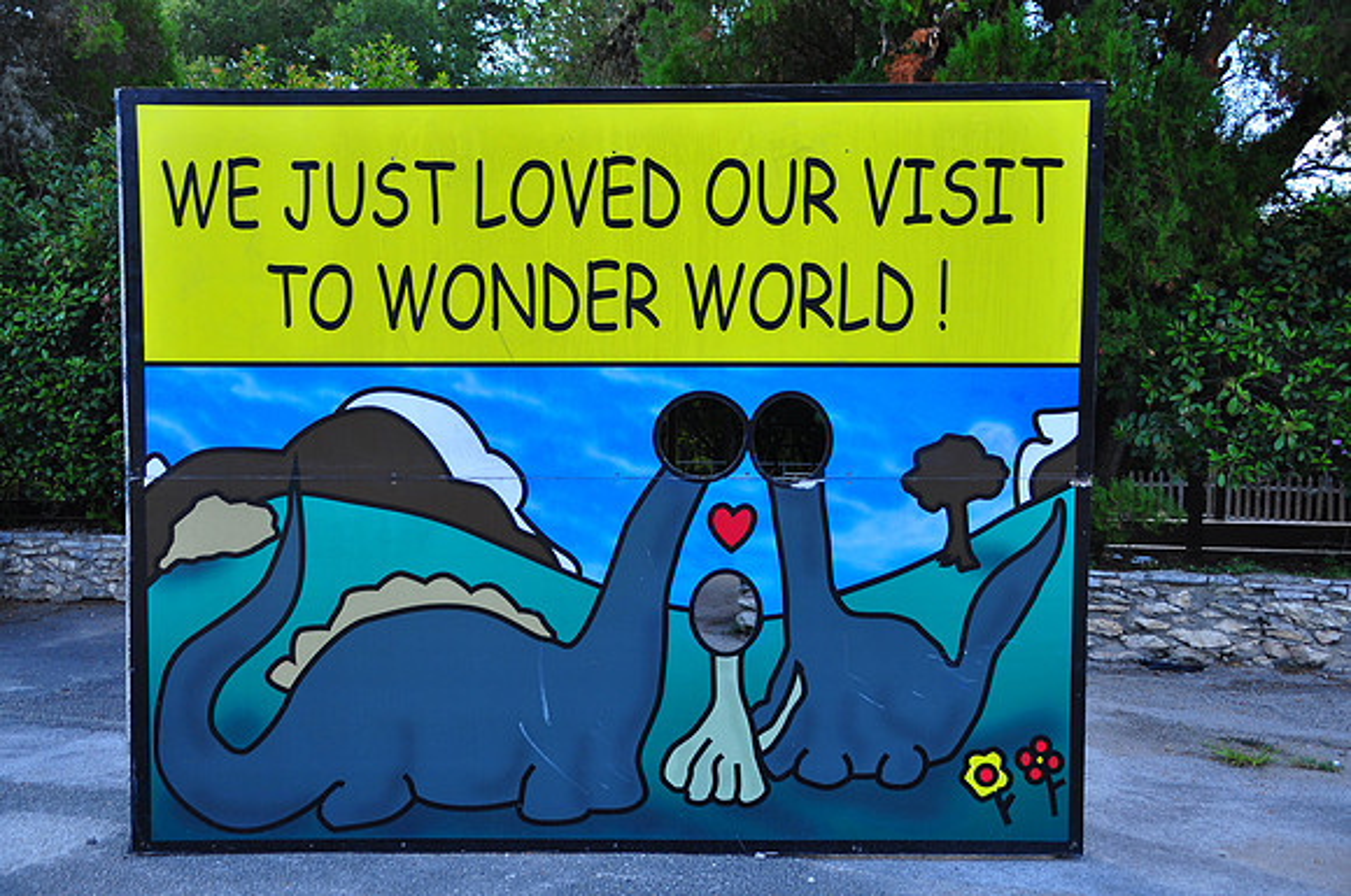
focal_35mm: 39
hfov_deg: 49.6
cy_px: 448
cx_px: 676
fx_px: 1462
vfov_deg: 34.1
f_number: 3.8
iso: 200
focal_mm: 26
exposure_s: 1/200
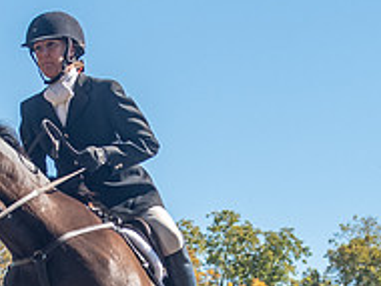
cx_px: 149
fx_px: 2028
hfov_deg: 10.7
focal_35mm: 184
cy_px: 317
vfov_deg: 8.0
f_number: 4
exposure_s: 1/320
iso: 400
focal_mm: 32
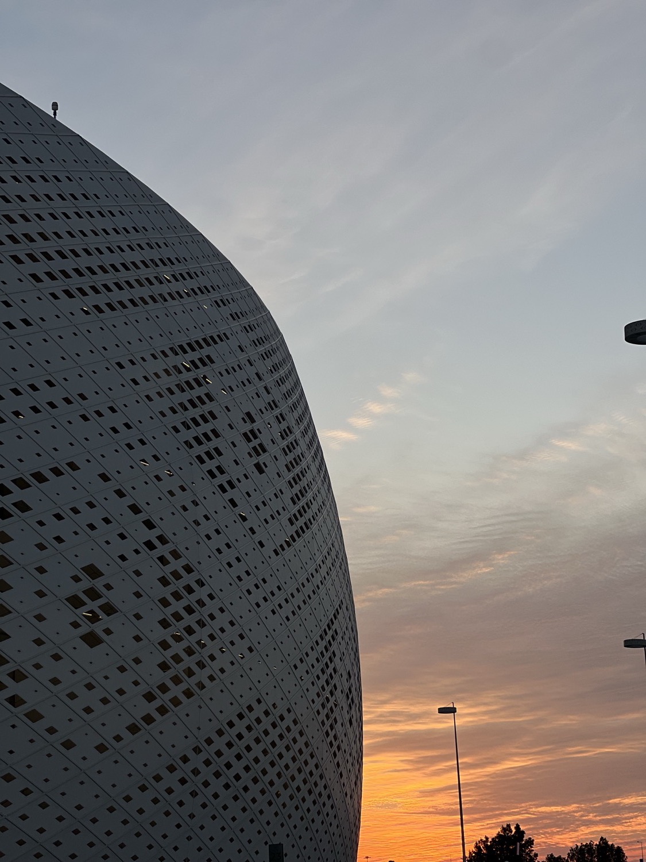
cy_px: 431
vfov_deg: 25.3
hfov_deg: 19.1
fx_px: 1916
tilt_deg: +15.3
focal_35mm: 77
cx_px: 323
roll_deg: +2.9
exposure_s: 1/172
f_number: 2.8
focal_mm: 9
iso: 25
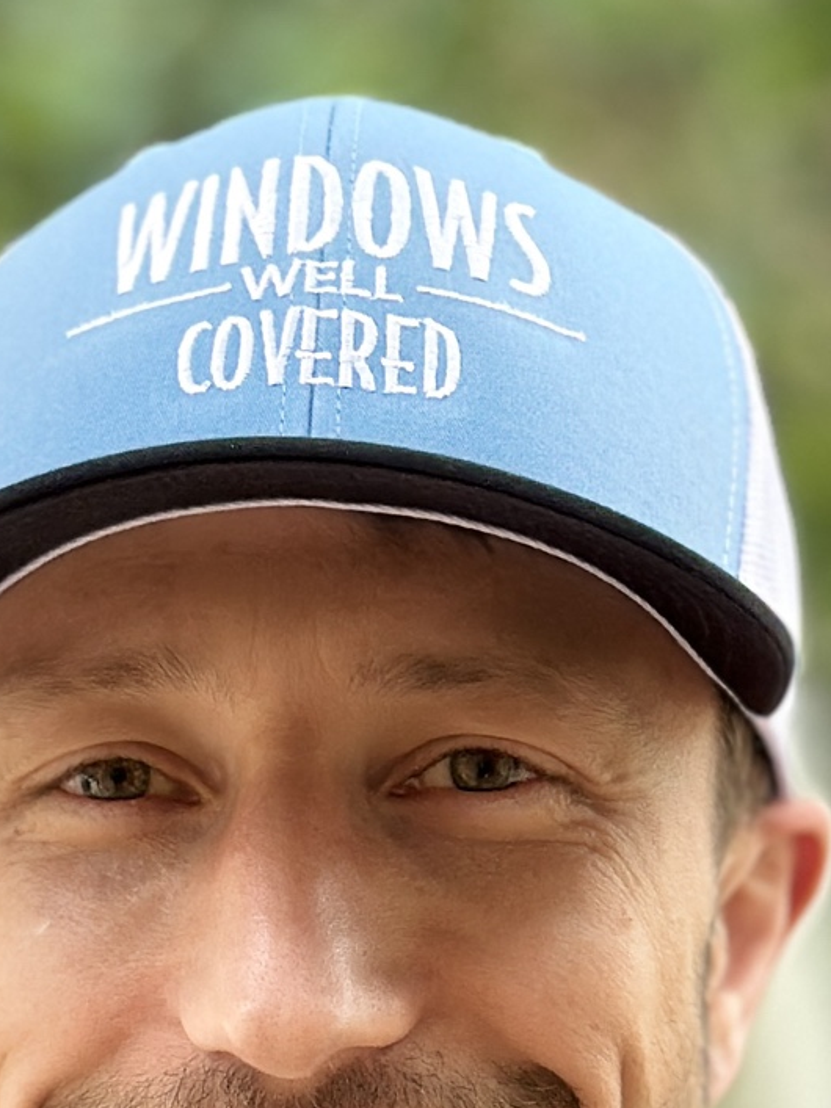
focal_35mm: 88
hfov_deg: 16.7
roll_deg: -0.3
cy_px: 895
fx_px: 2818
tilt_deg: -6.3
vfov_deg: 22.0
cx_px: 288
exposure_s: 1/212
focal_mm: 6.86
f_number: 1.78
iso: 80
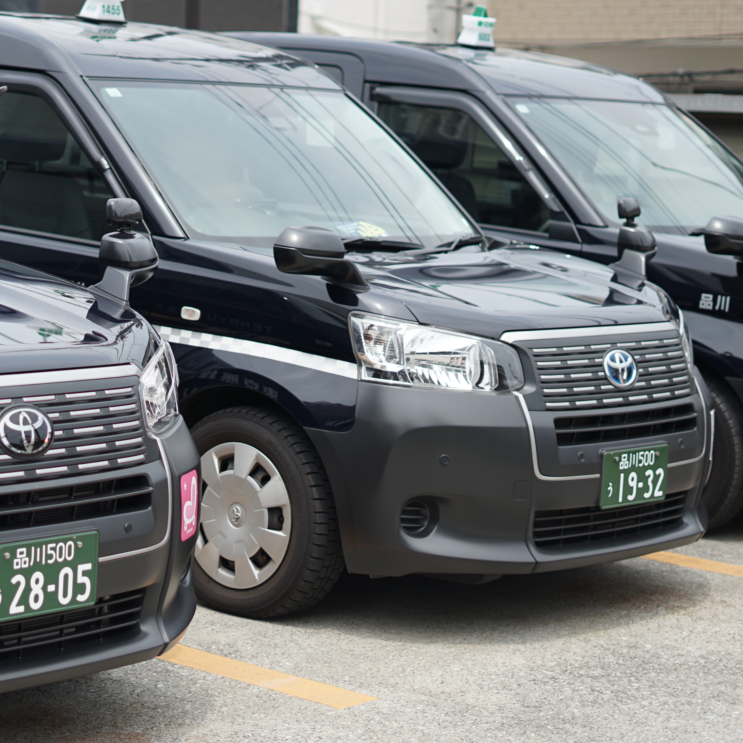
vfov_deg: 18.5
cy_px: 281
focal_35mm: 94
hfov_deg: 18.3
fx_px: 2283
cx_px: 144
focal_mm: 50
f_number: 2
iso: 100
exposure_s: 1/2000
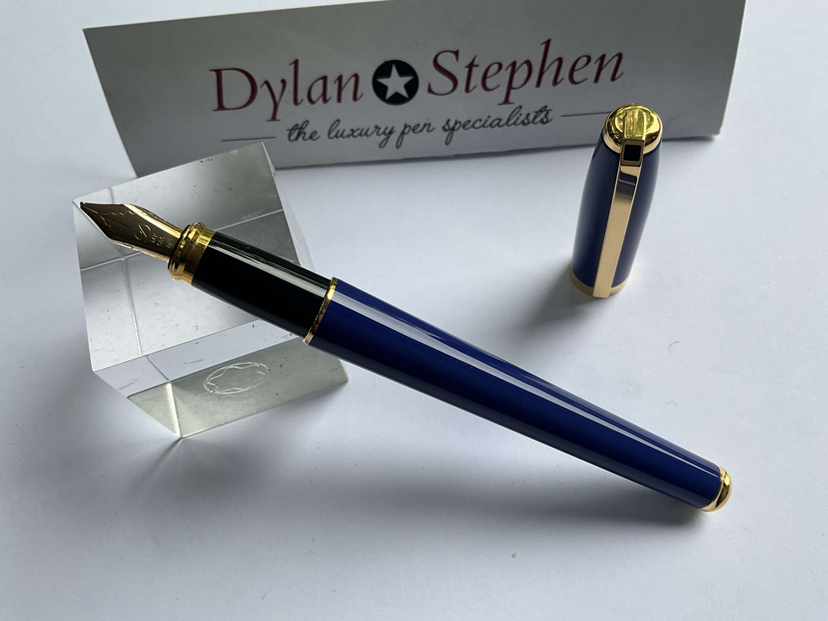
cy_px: 310
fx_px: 694
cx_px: 414
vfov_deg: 48.2
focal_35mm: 29
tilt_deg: -63.7
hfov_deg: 61.7
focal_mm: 3
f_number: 1.8
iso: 16
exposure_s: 1/128
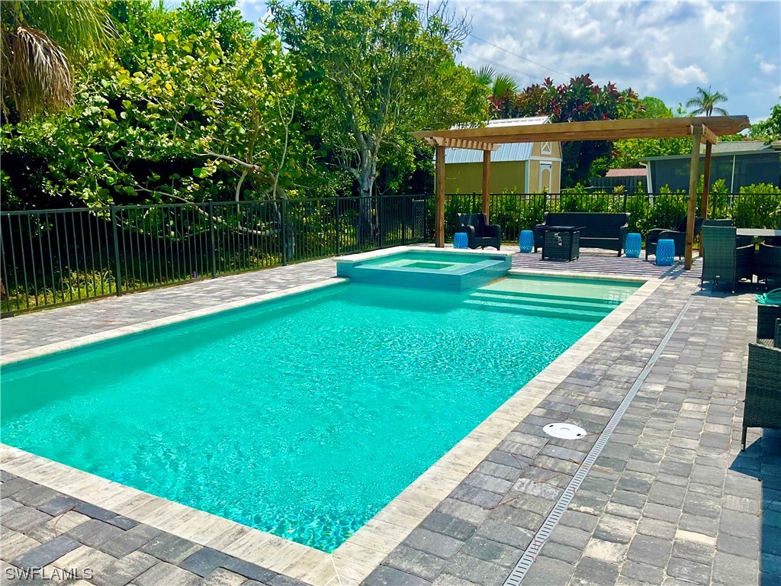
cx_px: 390
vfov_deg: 48.2
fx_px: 654
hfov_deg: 61.7
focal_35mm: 29
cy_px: 293
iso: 16
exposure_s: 1/3788
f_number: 1.8
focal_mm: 3
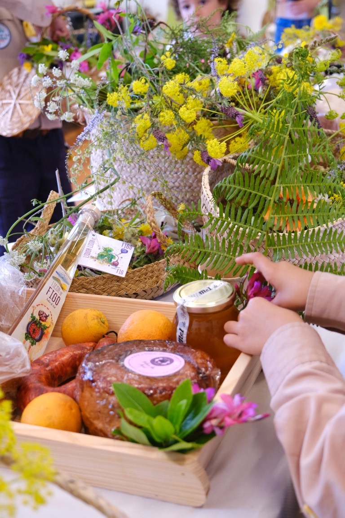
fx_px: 733
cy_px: 259
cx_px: 172
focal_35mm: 51
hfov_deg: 26.5
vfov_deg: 38.9
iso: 500
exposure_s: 1/52
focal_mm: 34.2
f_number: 4
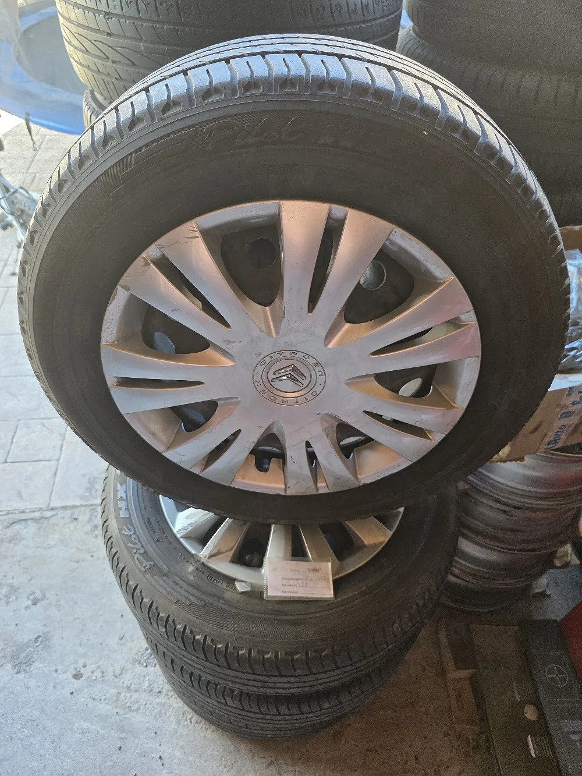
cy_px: 388
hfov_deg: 58.9
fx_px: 516
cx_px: 291
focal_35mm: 23
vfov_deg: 73.9
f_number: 1.7
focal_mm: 6.3
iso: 250
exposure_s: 1/182
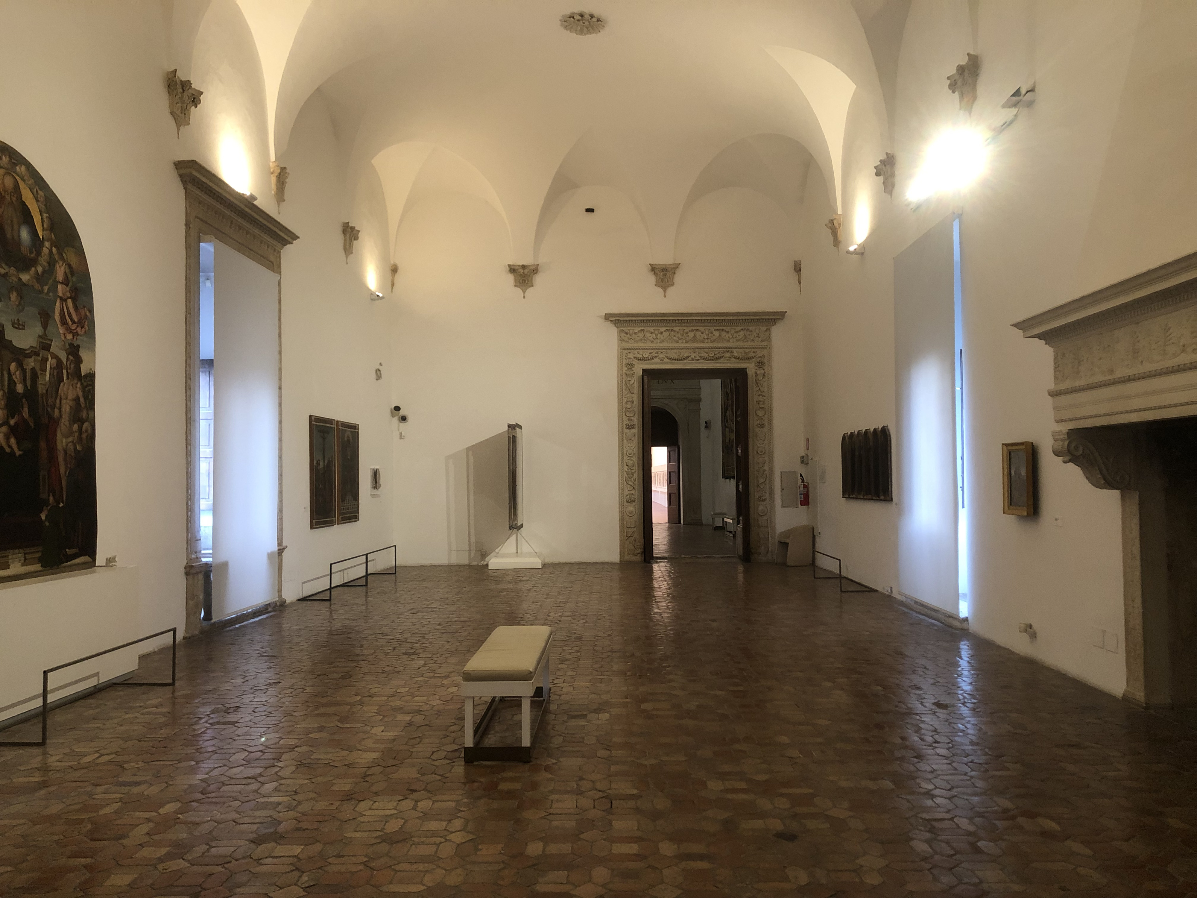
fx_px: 968
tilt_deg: +1.0
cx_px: 598
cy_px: 449
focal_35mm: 28
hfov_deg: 63.4
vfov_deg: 49.7
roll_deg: +1.3
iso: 80
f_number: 1.8
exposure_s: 1/17
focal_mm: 4
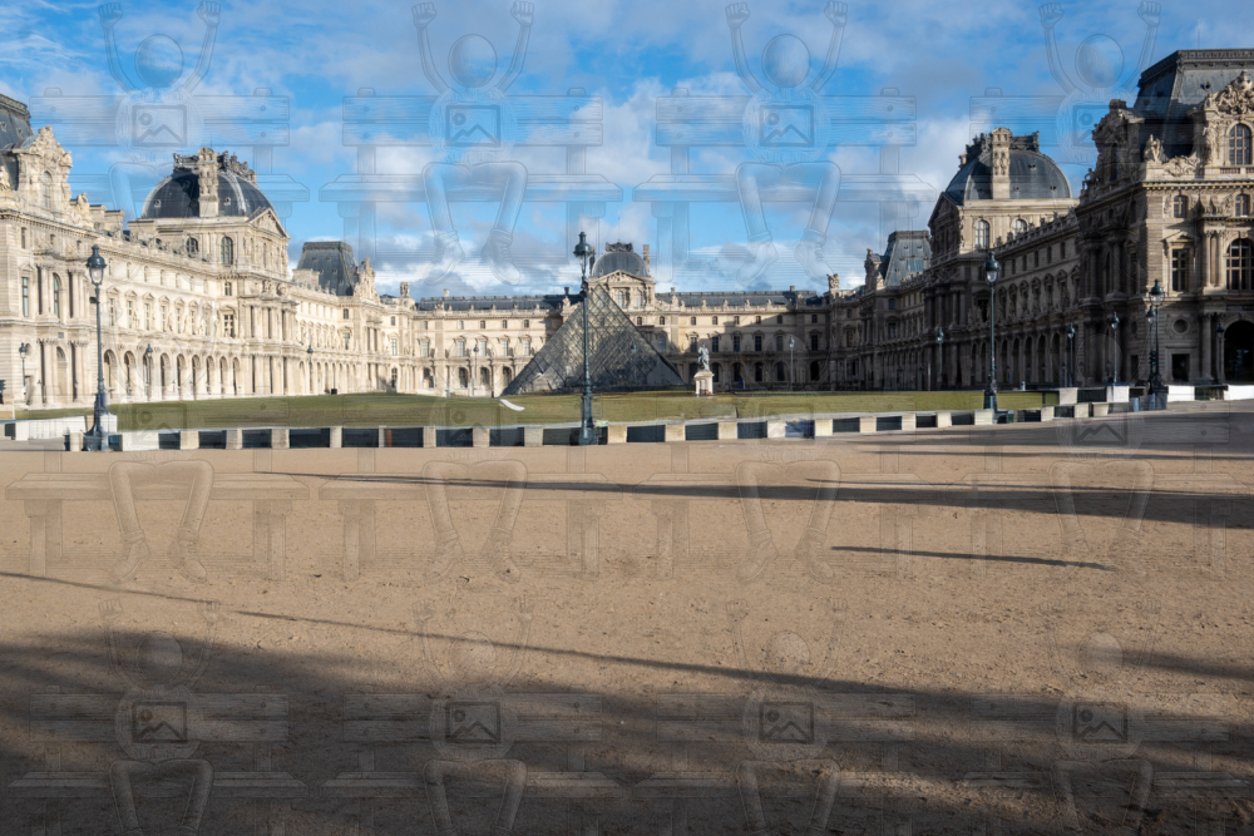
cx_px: 627
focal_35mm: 33
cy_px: 418
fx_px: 1150
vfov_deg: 40.0
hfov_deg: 57.2
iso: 200
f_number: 8
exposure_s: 1/400
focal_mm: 22
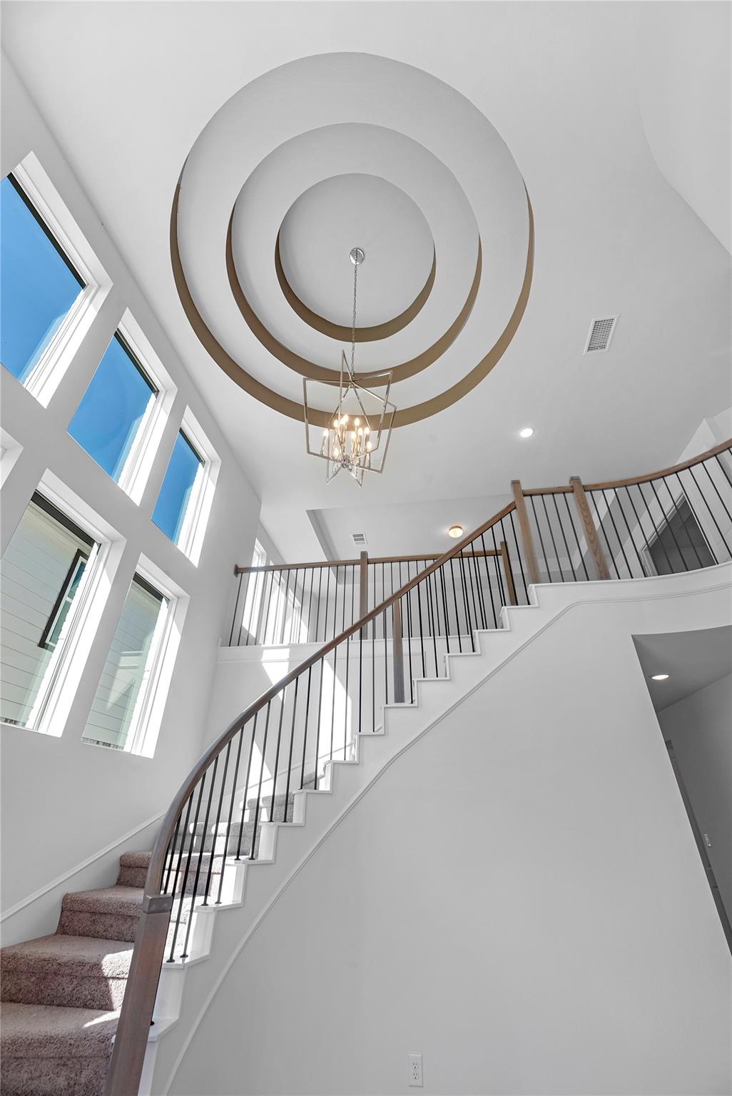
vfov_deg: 104.2
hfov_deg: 81.3
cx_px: 366
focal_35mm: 14
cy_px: 548
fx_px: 426
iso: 250
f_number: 9
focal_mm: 14
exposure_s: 1/100
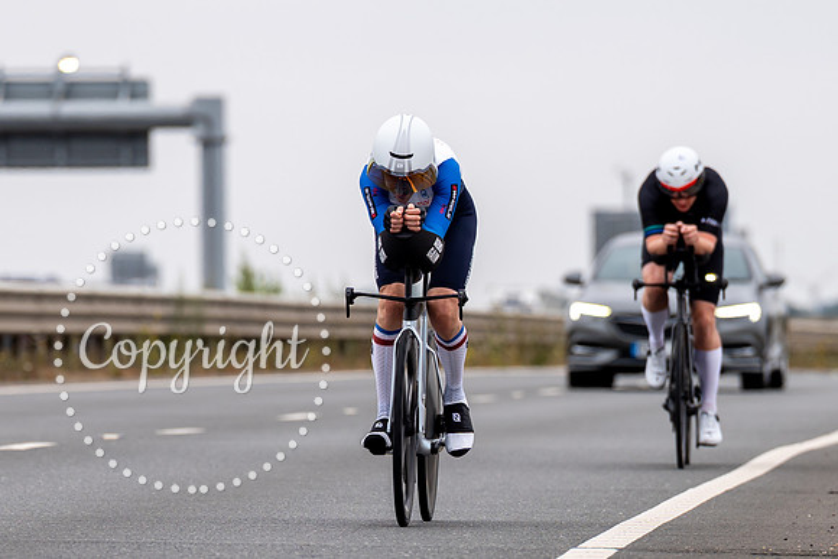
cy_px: 603
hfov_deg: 4.1
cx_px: 420
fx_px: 11845
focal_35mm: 509
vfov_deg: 2.7
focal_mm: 200
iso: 100
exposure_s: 1/800
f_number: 3.5
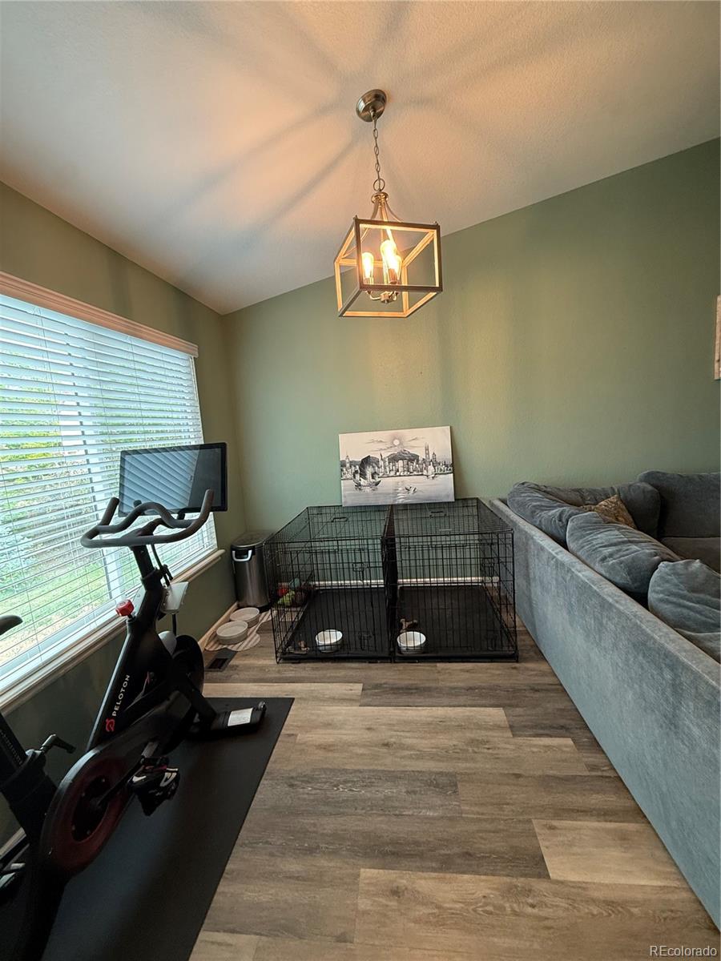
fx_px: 389
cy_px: 480
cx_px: 360
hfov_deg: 85.7
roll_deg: +4.7
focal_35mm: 14
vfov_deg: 102.1
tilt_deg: -6.7
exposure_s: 1/60
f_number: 2.2
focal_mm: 2.22
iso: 250
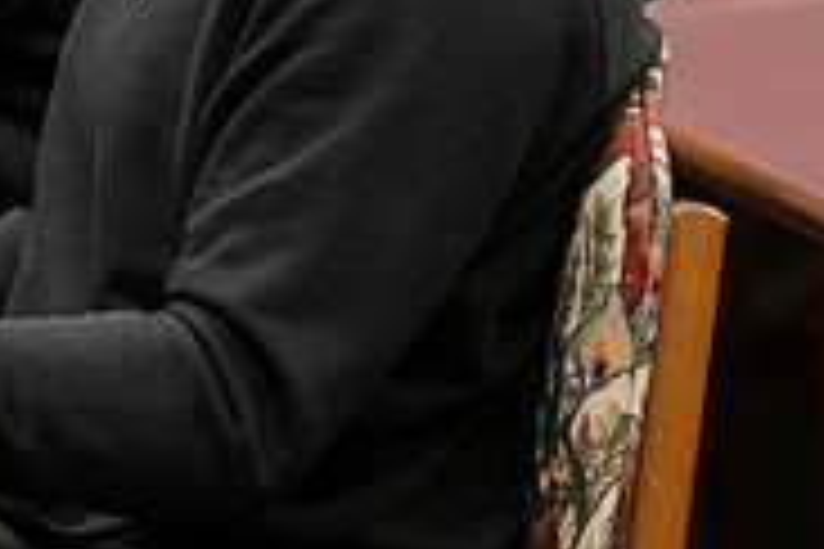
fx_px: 10871
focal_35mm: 475
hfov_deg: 4.3
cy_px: -155
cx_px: -50
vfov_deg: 2.9
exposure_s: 1/200
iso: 3200
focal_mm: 150
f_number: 2.8
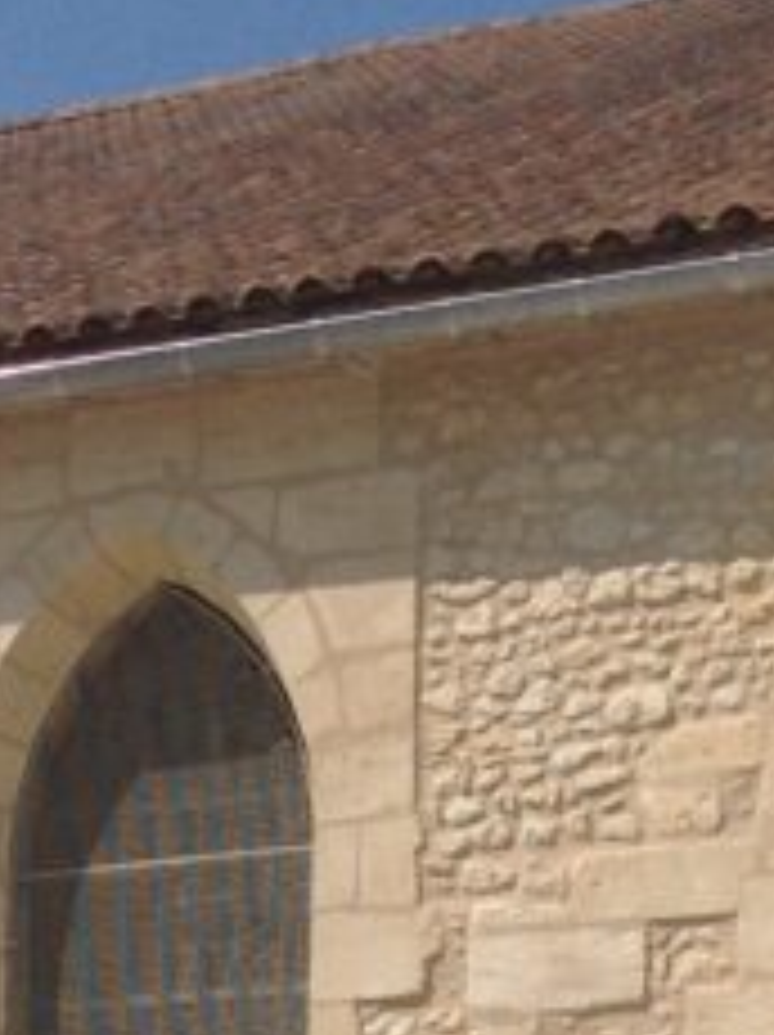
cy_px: 2074
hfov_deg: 9.3
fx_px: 4659
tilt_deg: -7.9
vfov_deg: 11.4
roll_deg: -1.5
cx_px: -349
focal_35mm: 156
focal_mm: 4.28
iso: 50
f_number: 2.4
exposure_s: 1/3788
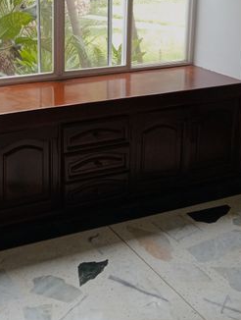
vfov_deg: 32.4
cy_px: 47
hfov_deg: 25.3
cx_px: 45
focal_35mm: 57
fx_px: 527
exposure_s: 1/60
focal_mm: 3.98
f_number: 1.8
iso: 139
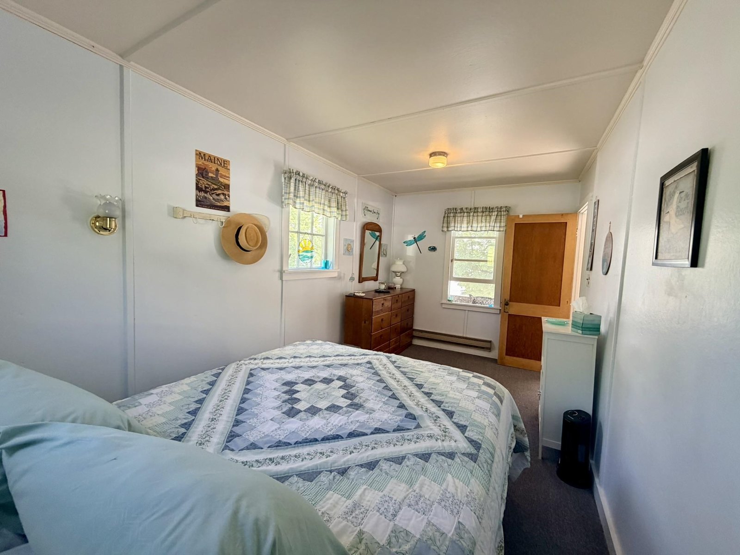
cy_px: 278
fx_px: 299
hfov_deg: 102.1
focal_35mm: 14
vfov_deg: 85.7
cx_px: 370
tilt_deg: -3.8
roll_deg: -1.5
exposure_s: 1/120
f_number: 2.2
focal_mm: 2.22
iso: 250
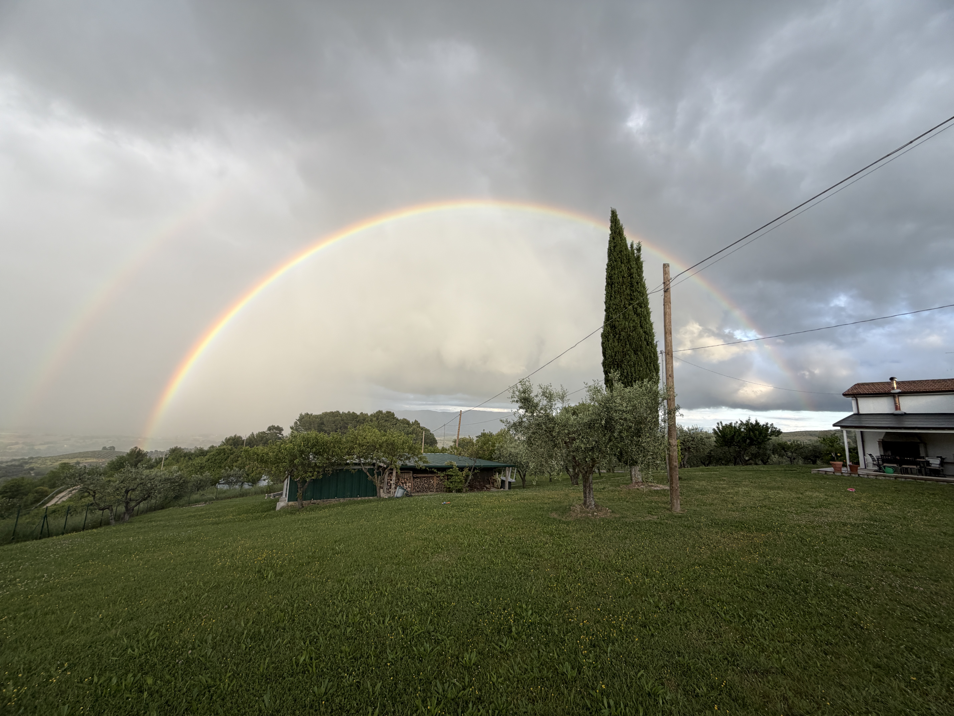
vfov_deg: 85.7
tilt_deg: +11.1
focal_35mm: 14
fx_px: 386
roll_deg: -3.2
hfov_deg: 102.1
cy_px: 358
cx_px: 477
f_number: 2.2
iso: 50
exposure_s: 1/349
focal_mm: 2.22
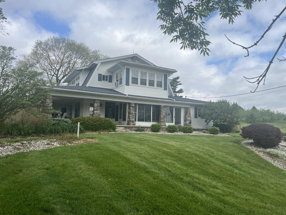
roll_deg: +0.5
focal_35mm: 26
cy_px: 108
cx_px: 143
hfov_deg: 67.3
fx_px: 215
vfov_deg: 53.1
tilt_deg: +5.1
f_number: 1.6
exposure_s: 1/3135
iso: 50
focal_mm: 5.1
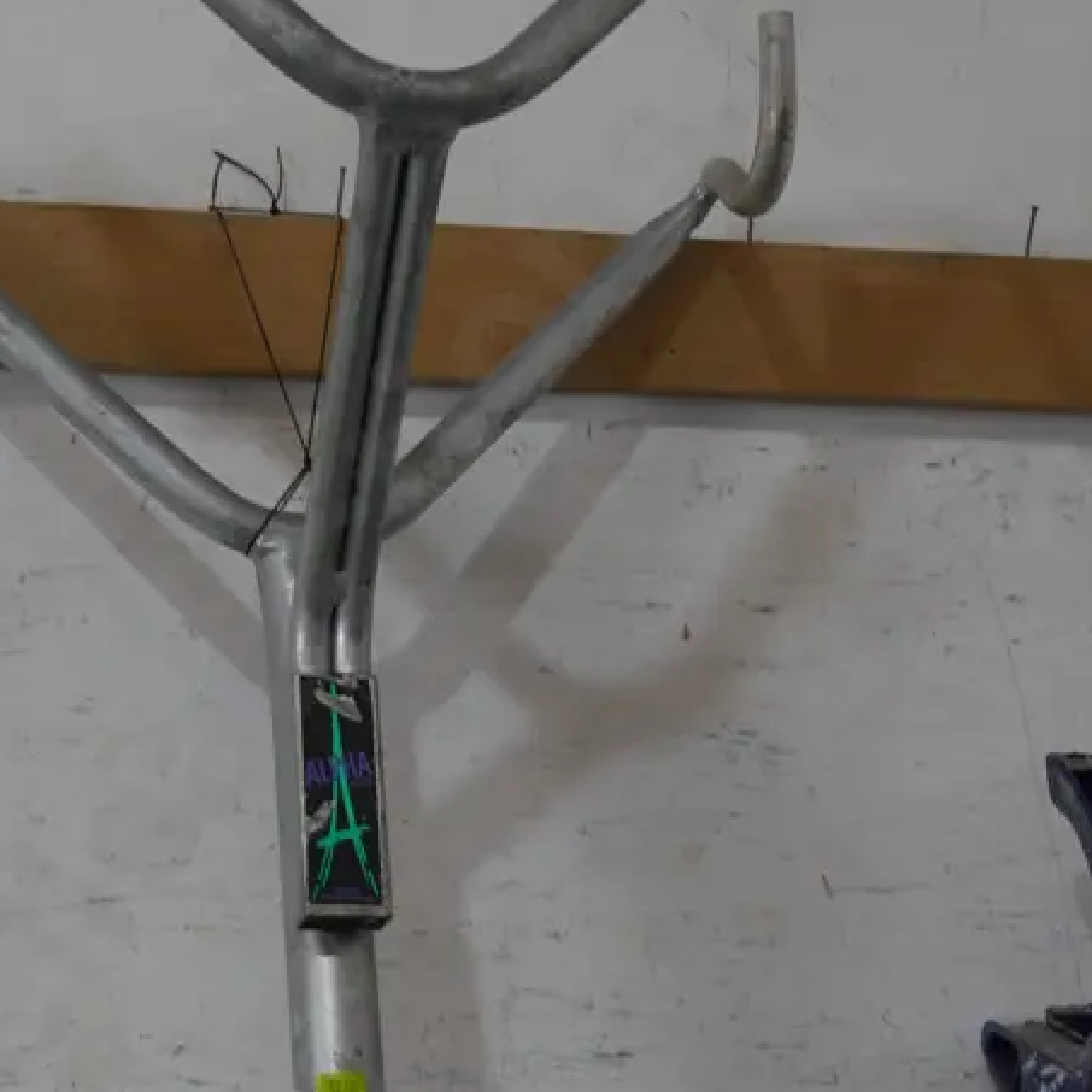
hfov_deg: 21.5
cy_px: 636
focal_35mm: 80
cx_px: 293
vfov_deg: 21.6
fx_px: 2855
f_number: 4.5
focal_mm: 20
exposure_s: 1/60
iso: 500
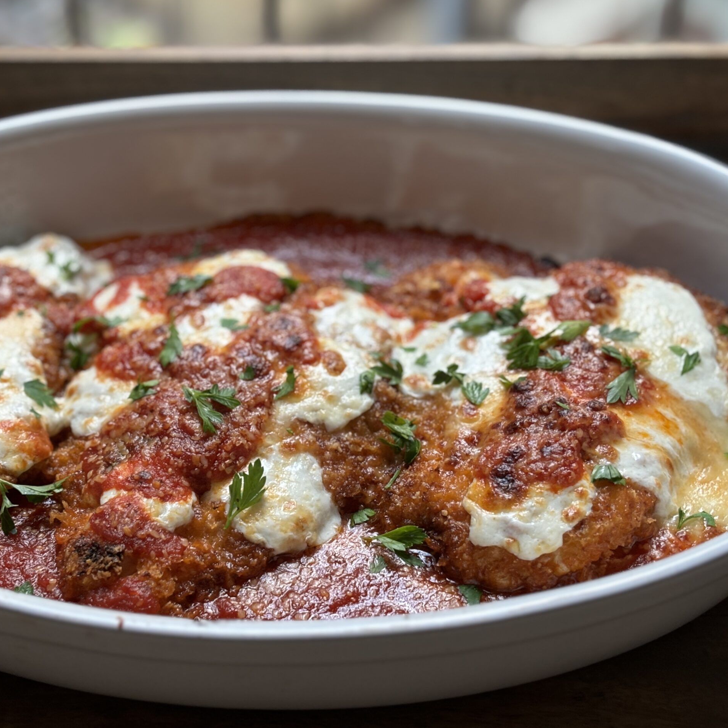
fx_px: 1475
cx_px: 284
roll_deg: -0.7
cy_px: 364
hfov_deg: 27.6
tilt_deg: -41.3
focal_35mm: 62
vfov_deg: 27.7
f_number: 1.6
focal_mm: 5.96
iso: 80
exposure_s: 1/60
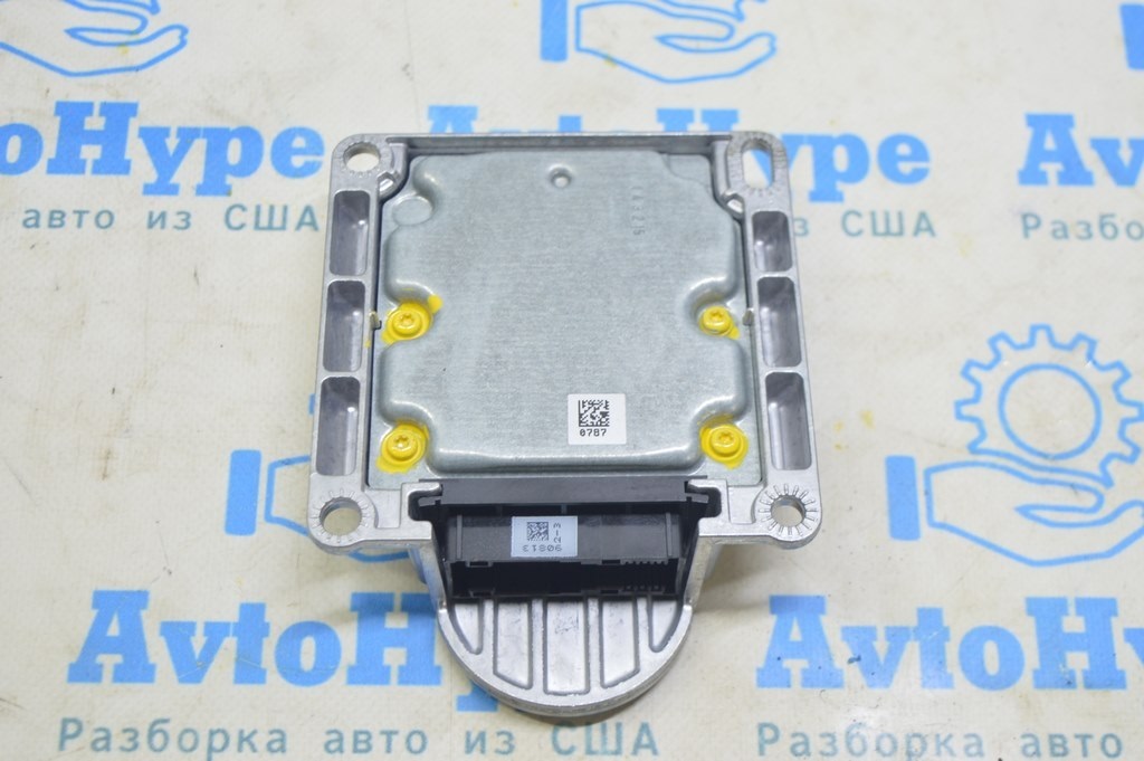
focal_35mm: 54
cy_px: 380
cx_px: 572
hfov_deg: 36.9
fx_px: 1715
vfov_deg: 25.0
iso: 400
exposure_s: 1/20
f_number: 5.6
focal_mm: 36
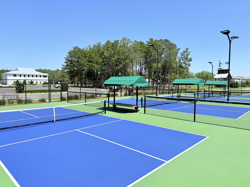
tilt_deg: -3.2
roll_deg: -0.3
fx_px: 173
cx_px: 125
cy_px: 94
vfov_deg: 56.8
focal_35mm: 24
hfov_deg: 71.6
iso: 80
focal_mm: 6.76
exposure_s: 1/4673
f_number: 1.78
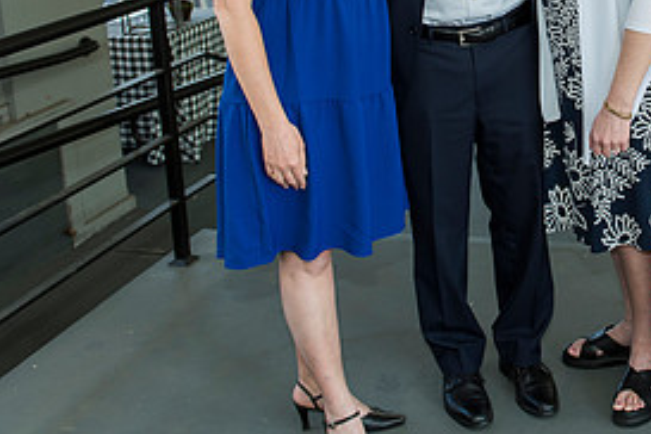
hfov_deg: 32.2
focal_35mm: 59
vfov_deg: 22.0
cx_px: 593
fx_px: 1067
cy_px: -13
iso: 320
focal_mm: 26
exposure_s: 1/160
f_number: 4
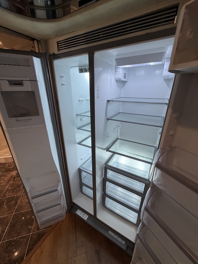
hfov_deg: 85.7
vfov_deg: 102.1
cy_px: 132
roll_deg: -2.2
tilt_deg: -20.8
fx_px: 107
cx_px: 99
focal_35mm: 14
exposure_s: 1/120
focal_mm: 2.22
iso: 200
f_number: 2.2
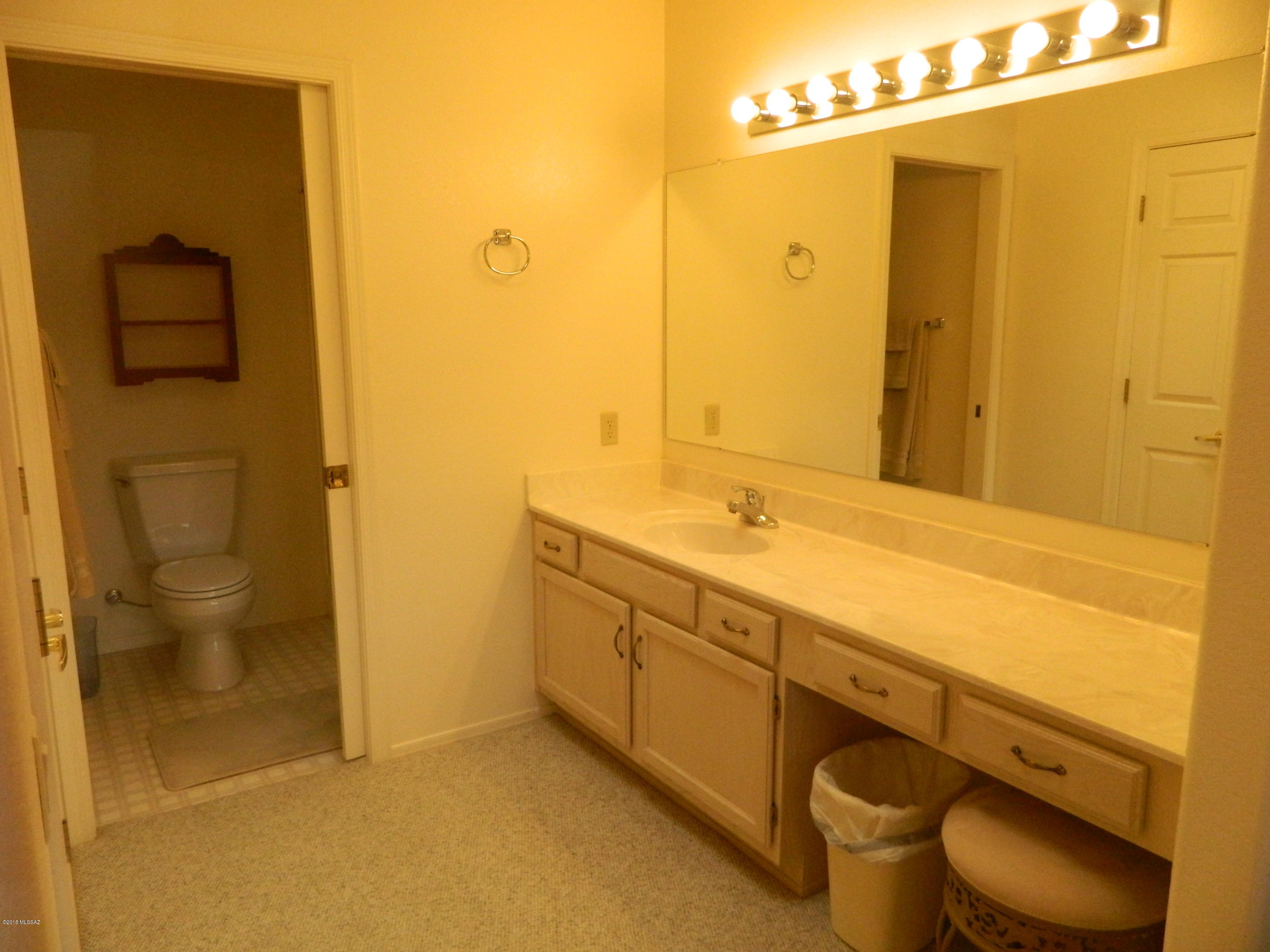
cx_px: 635
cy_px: 476
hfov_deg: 69.4
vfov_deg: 54.9
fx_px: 917
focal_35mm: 25
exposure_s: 1/250
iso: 400
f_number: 3.1
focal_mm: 4.5
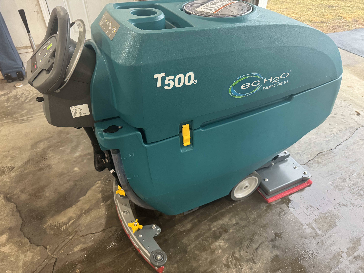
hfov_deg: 71.6
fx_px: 252
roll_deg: -1.0
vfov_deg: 56.8
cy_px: 136
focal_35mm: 24
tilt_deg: -40.6
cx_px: 182
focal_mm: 6.76
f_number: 1.78
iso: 800
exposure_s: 1/60
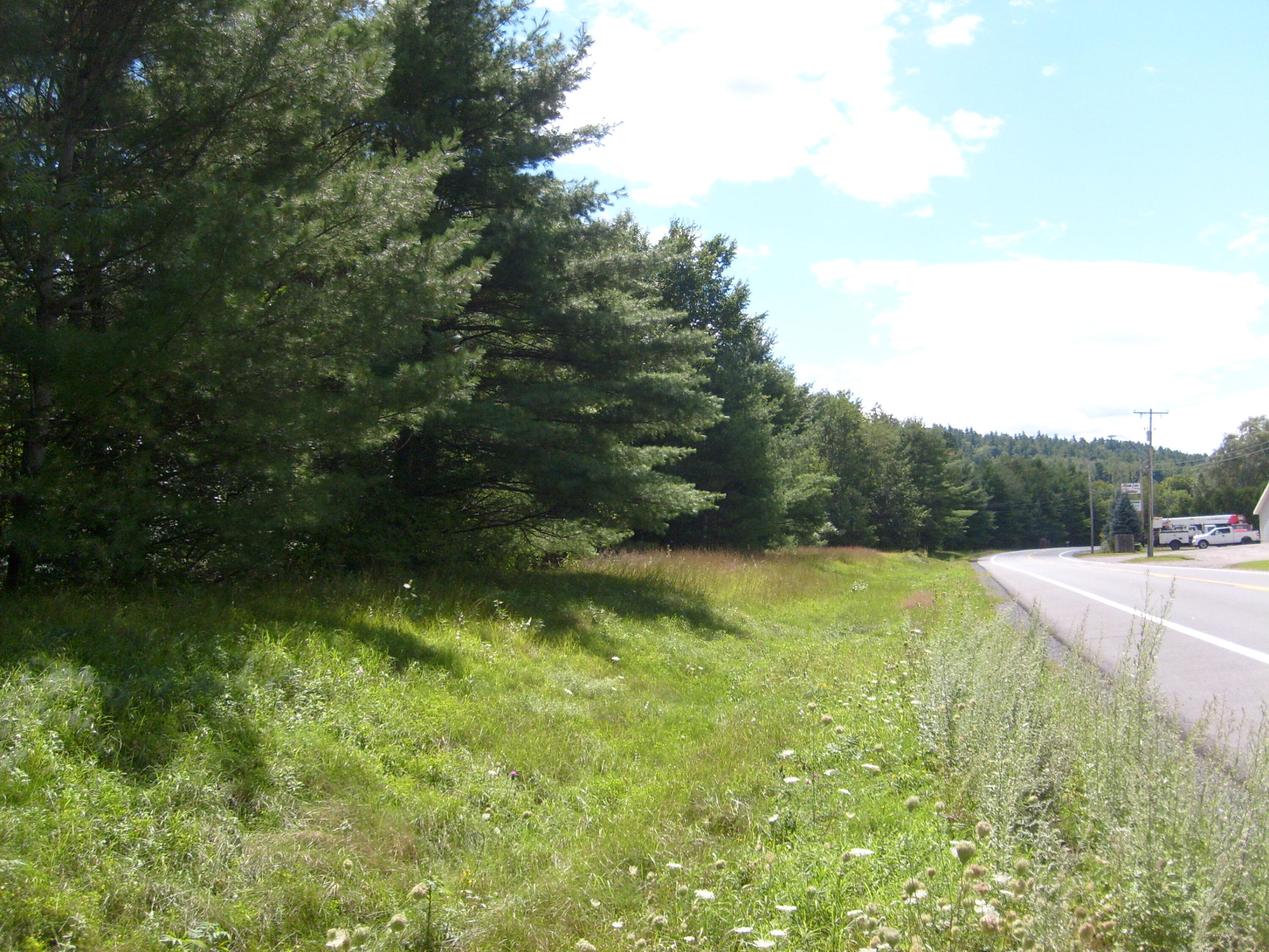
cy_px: 476
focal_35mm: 35
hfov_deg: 52.6
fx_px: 1283
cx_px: 634
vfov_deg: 40.7
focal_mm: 5.8
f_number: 7.1
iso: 80
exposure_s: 1/180
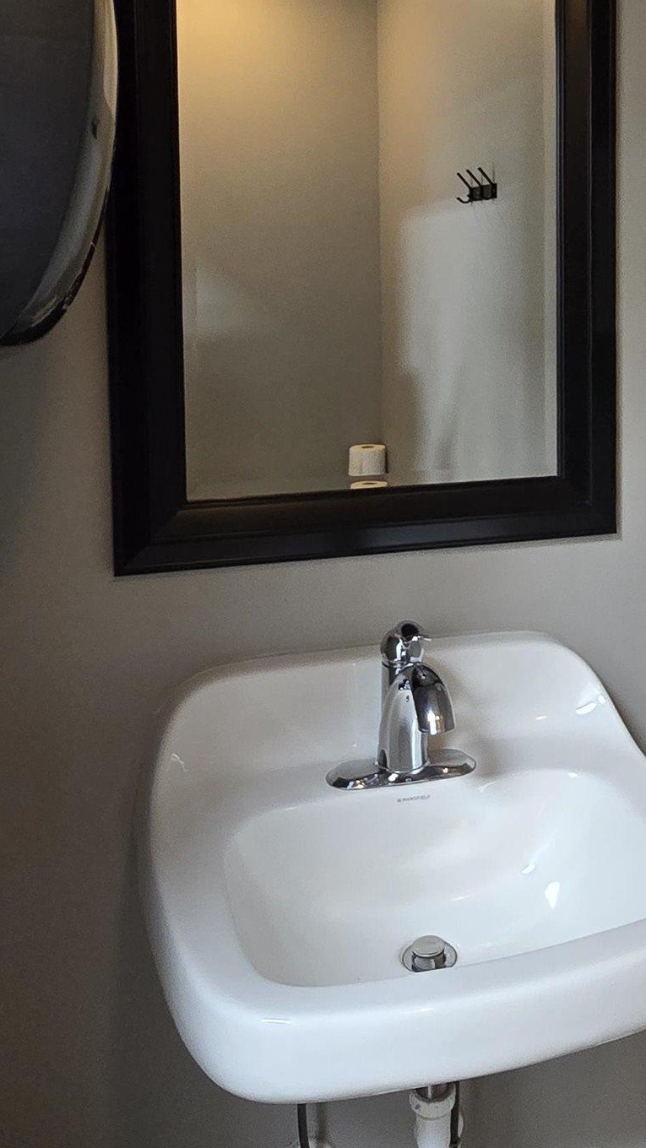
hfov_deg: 36.1
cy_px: 333
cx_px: 461
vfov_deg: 58.8
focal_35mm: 32
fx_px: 974
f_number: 2.2
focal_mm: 2.2
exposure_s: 1/60
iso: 500
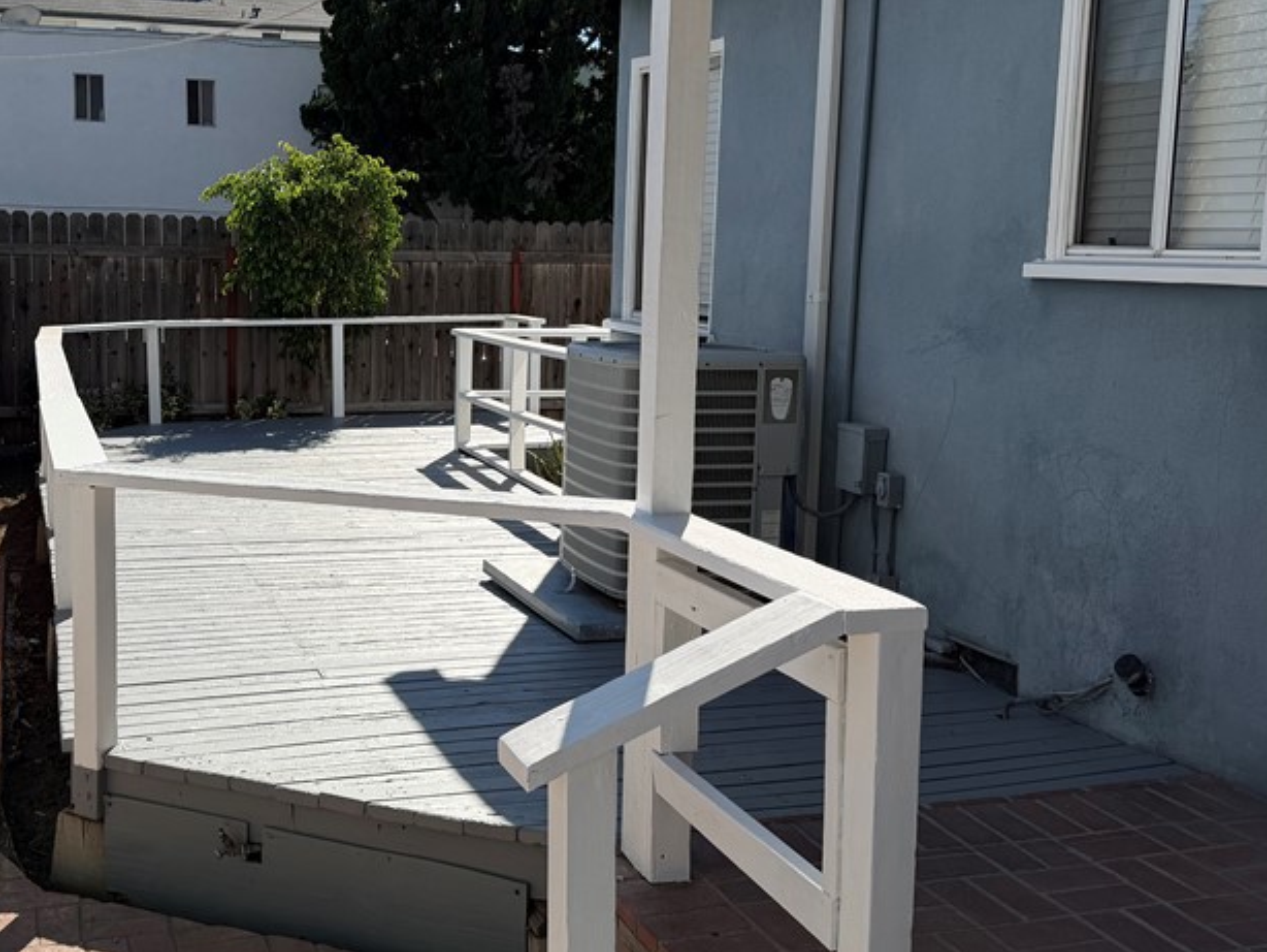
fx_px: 1465
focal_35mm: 40
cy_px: 427
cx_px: 425
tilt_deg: -7.1
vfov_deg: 35.9
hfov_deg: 46.1
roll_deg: -0.4
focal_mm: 6.76
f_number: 1.78
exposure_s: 1/4673
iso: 80
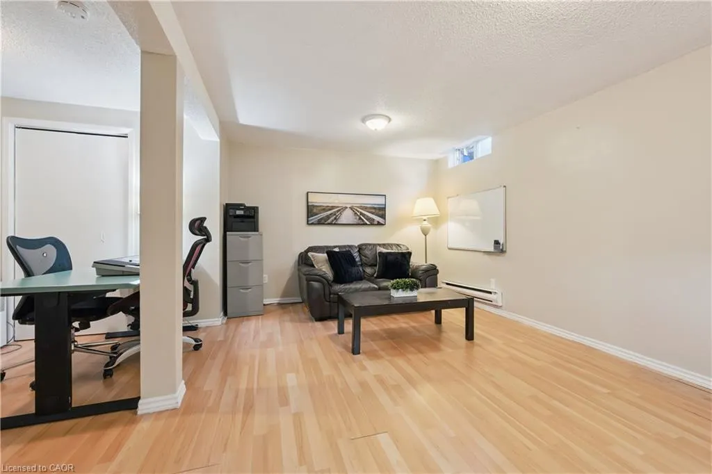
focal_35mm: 14
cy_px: 237
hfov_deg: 104.3
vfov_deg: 81.2
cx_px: 356
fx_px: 277
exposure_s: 1/4
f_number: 8
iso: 200
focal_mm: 14
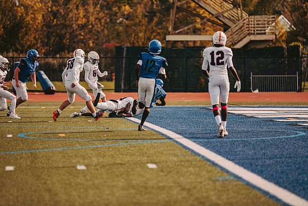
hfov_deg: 10.3
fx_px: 1711
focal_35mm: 200
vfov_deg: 6.9
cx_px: 154
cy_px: 103
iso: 160
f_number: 2.8
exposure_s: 1/1600
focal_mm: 200
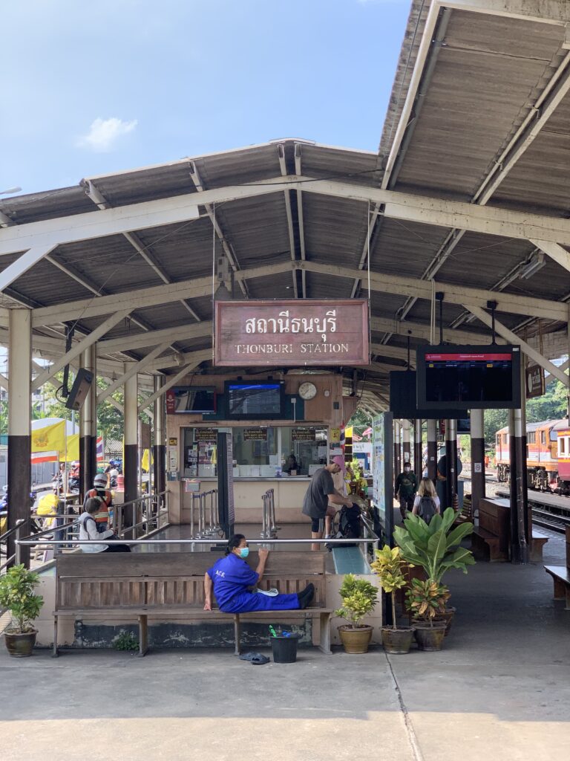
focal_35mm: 52
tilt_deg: +5.1
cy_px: 380
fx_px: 1142
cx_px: 285
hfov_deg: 28.0
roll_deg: +0.3
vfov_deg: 36.8
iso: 16
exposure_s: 1/417
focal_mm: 6
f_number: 2.4
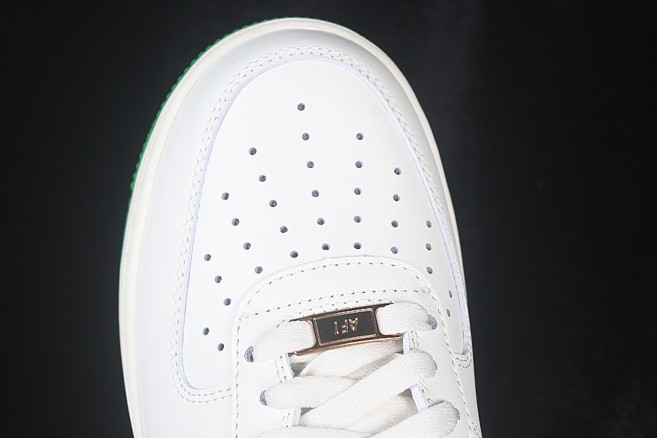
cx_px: 303
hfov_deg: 22.9
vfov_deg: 15.4
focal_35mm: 89
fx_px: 1624
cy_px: 242
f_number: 7.1
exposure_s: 1/80
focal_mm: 50
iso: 160
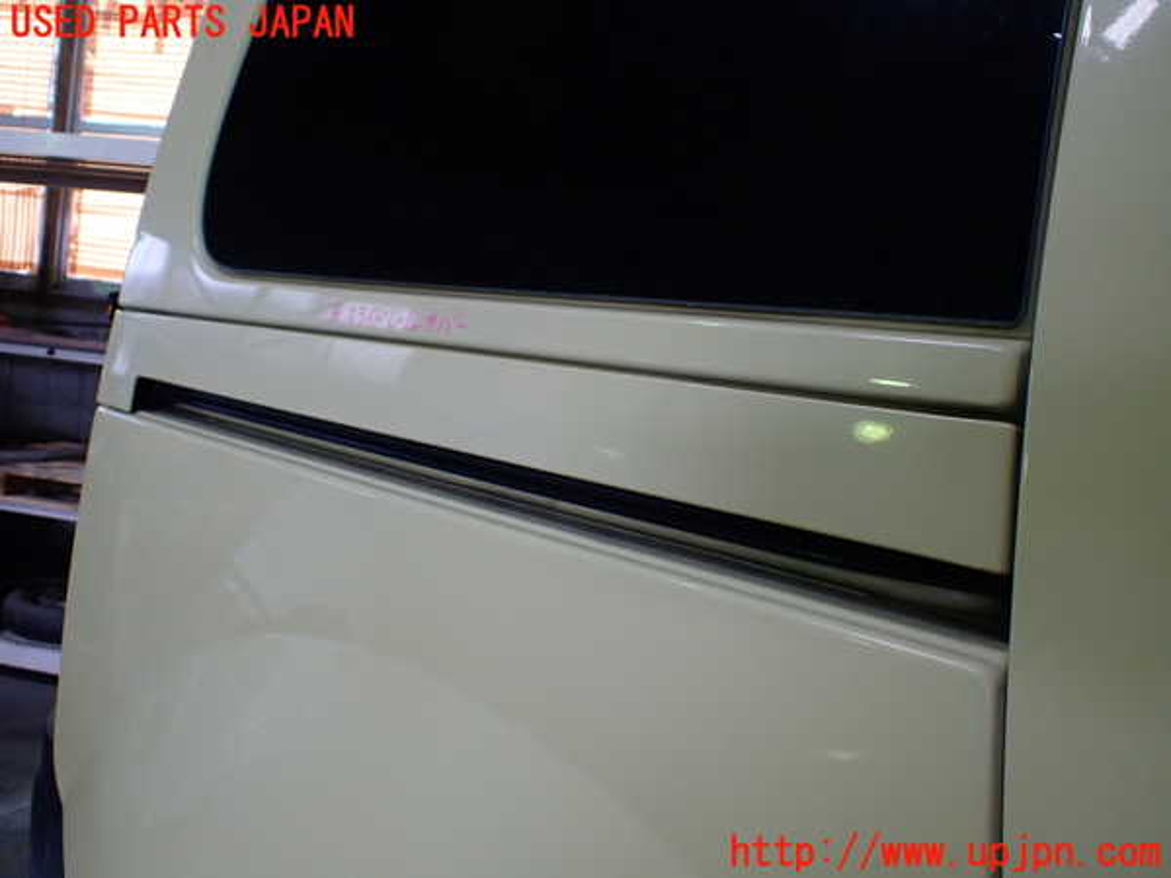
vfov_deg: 46.8
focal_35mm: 30
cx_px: 586
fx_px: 1015
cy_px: 439
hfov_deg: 60.0
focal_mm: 5.4
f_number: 2.3
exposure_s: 1/125
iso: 200
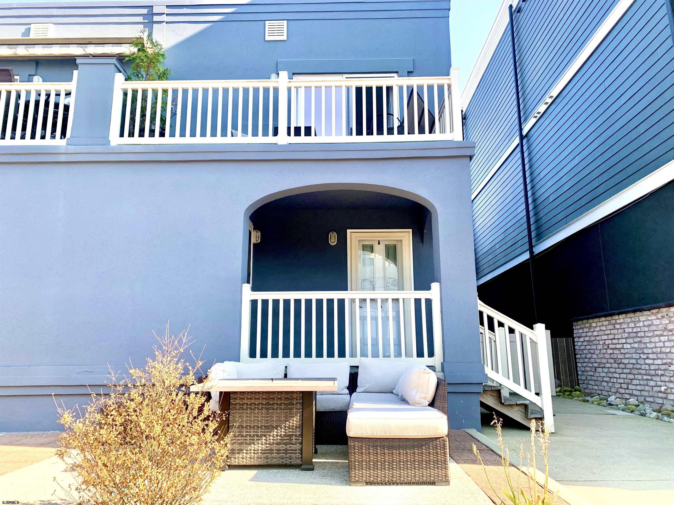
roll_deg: +0.2
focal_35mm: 26
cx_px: 337
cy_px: 252
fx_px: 506
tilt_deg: +12.4
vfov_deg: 53.1
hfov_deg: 67.3
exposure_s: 1/431
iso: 25
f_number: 1.8
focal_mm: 4.25
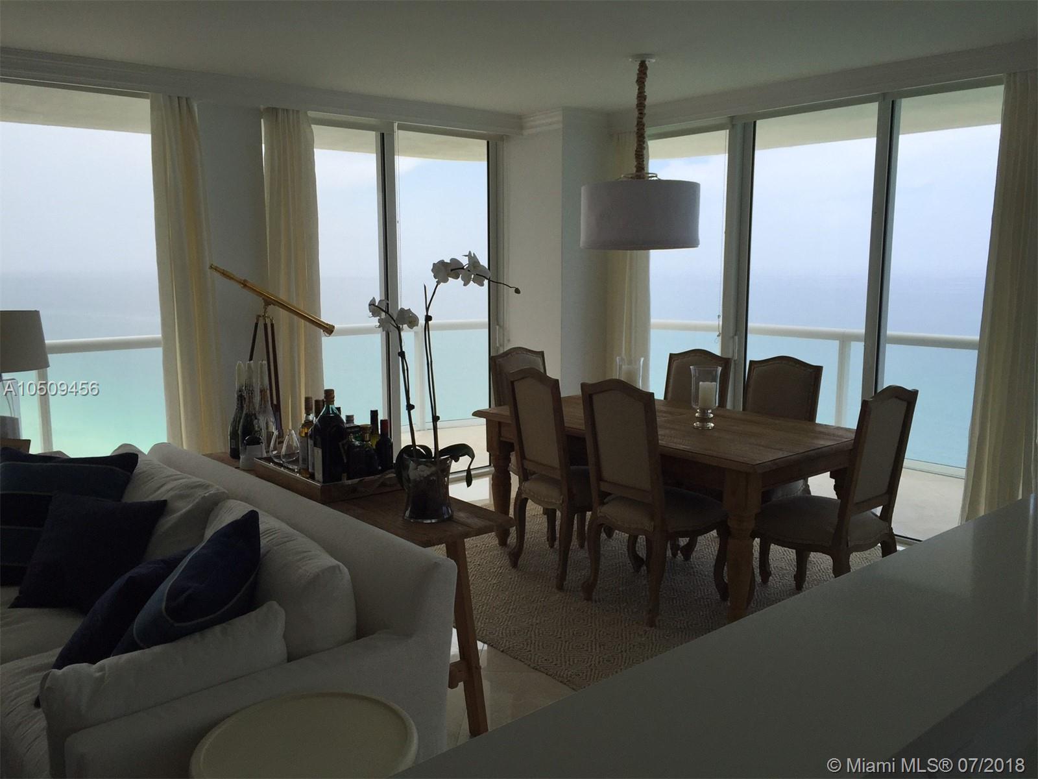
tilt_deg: -8.6
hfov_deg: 61.7
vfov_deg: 48.2
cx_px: 519
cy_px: 390
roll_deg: -0.2
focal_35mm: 29
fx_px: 870
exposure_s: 1/488
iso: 32
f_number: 2.2
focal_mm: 4.15
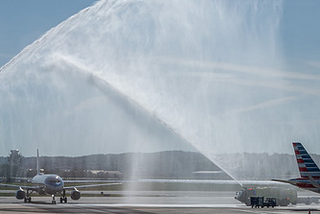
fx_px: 1209
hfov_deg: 14.9
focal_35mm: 136
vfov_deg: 10.1
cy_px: 178
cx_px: 44
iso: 100
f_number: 16
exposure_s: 1/125
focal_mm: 31
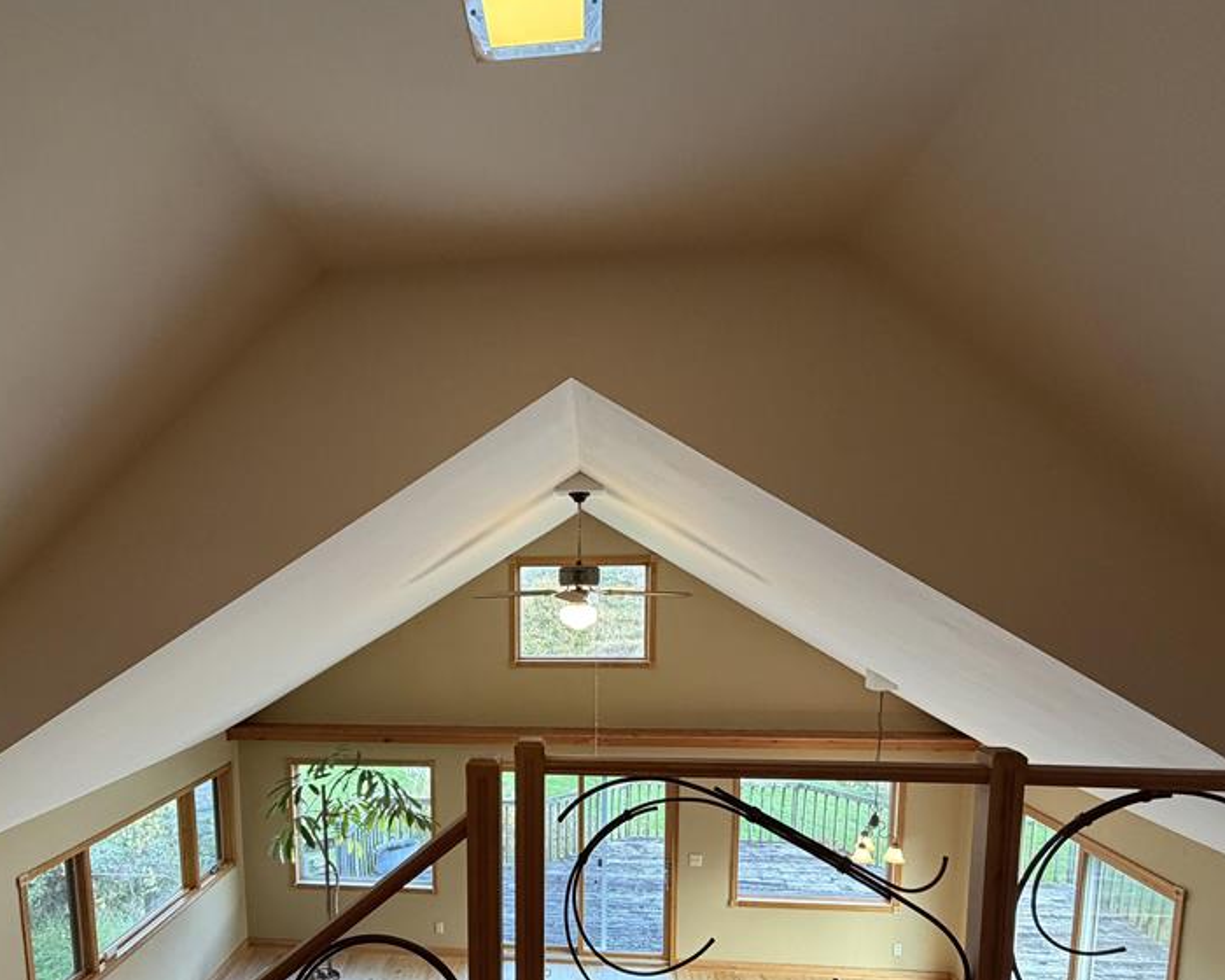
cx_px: 511
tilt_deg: -7.9
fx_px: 725
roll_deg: +1.9
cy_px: 656
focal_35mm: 20
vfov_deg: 66.2
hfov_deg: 79.7
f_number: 2.2
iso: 320
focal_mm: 2.22
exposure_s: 1/60
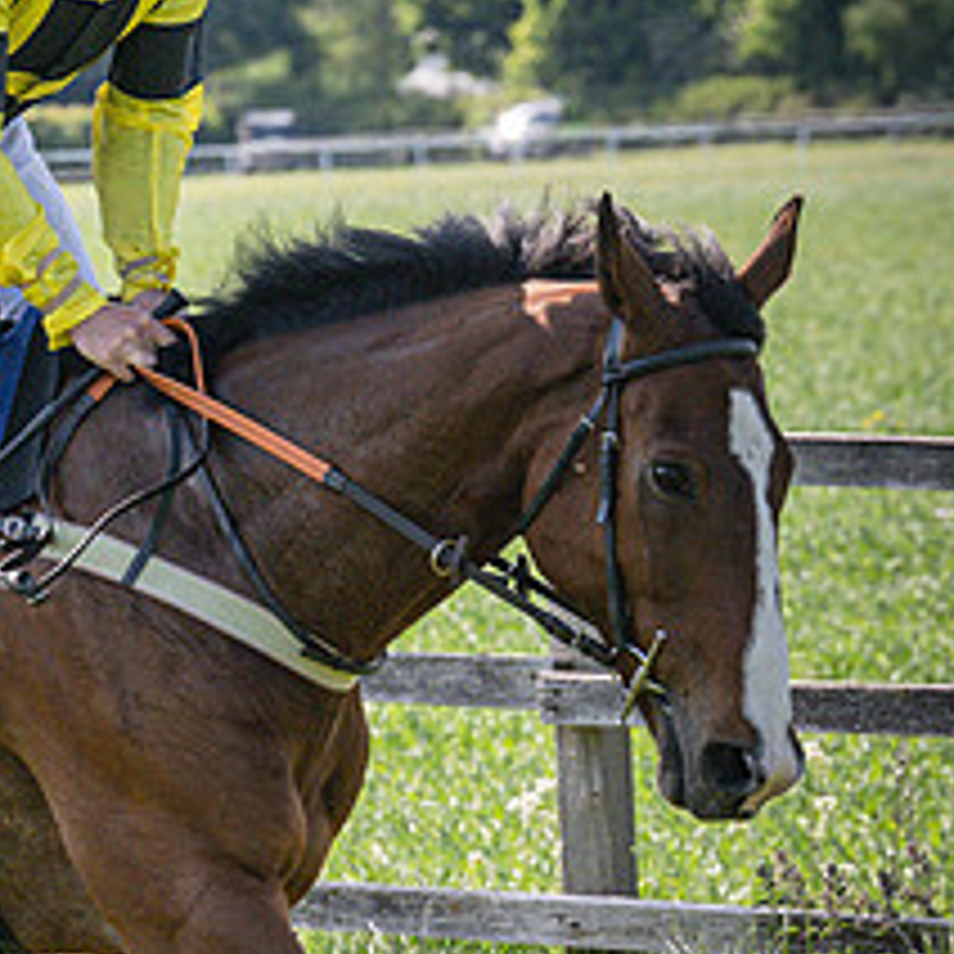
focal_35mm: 389
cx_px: -706
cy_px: 511
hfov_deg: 4.5
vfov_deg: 4.5
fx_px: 12129
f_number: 4
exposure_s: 1/3200
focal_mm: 86
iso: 400
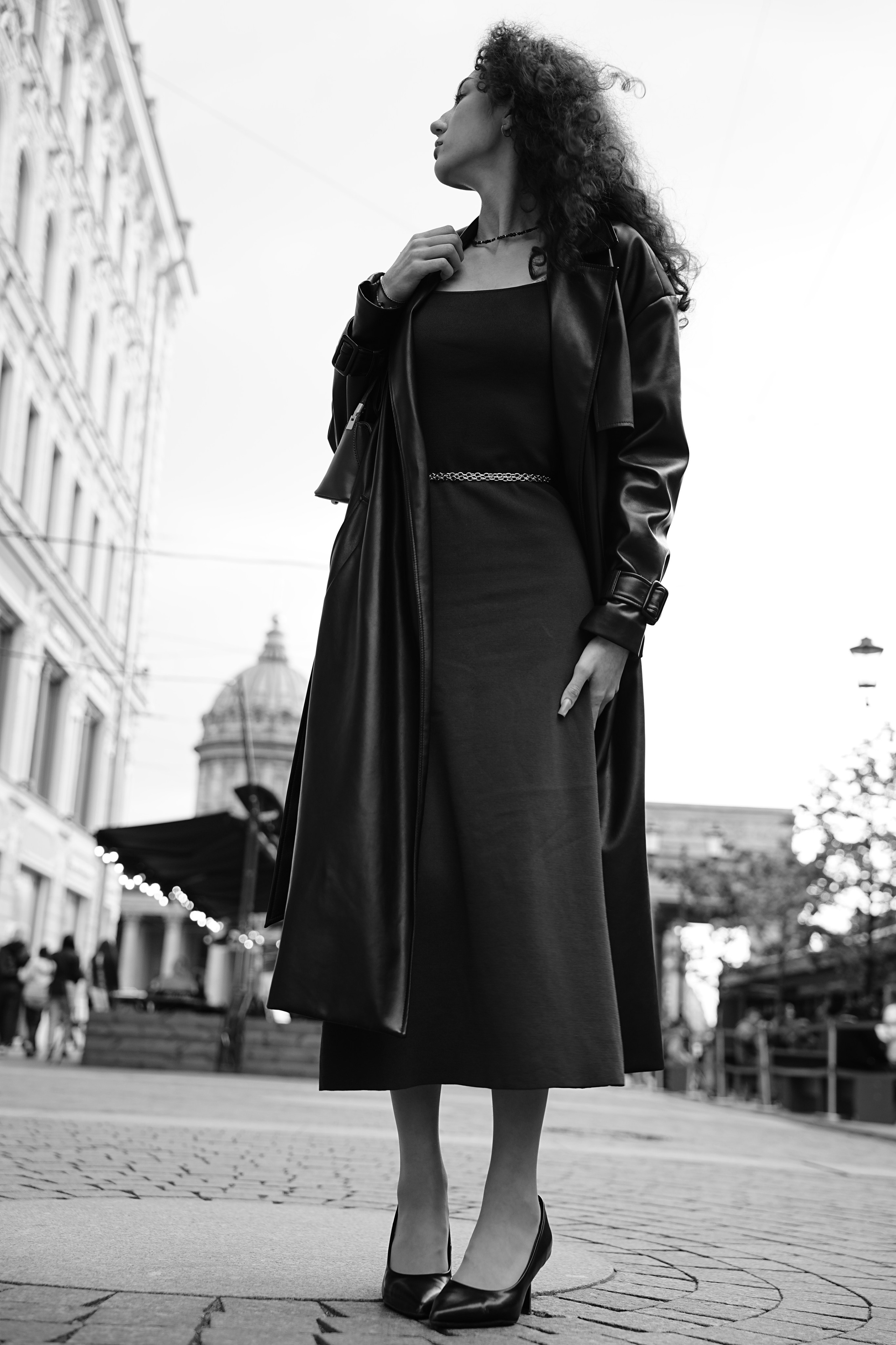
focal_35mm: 43
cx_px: 448
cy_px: 672
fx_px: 1613
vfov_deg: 45.2
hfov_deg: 31.1
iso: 320
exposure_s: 1/125
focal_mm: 43.2
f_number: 3.2
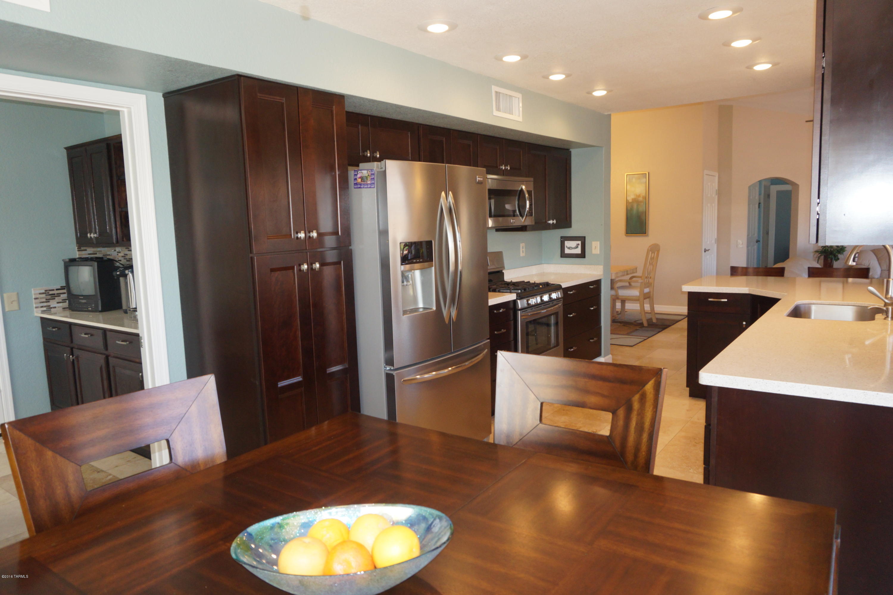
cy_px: 298
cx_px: 446
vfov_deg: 53.1
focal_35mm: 24
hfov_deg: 73.8
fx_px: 595
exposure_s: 1/100
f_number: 5
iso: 800
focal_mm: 16
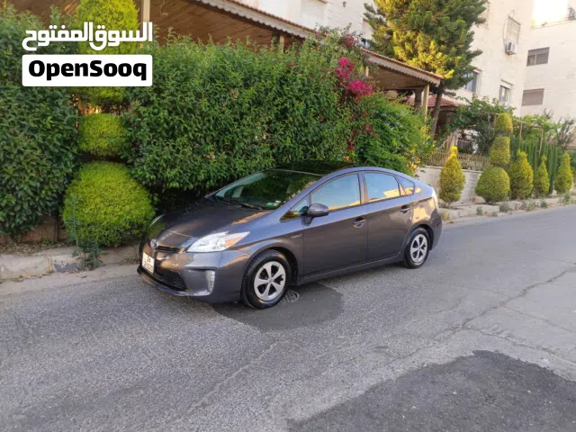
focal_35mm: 24
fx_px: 399
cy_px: 216
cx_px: 288
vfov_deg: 56.8
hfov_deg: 71.6
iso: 100
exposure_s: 1/60
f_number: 1.6
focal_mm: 4.09
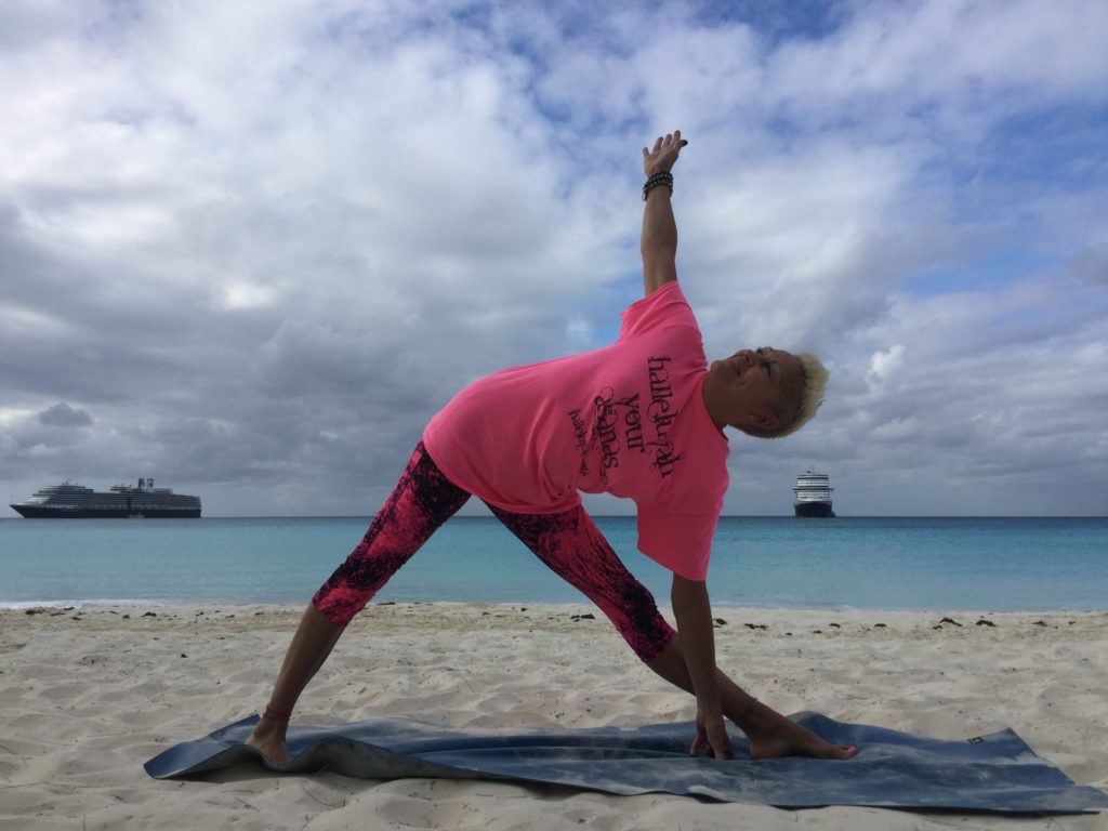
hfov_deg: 58.4
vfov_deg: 45.4
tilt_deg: +2.9
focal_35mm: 31
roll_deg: +0.3
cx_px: 554
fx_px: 992
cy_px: 416
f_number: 2.4
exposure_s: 1/1773
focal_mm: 3.3
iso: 25
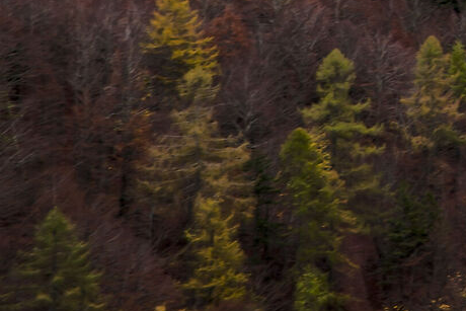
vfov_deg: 4.0
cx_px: 1208
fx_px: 4389
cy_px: -406
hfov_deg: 5.8
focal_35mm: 339
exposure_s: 1/25
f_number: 9
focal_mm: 65
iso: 200
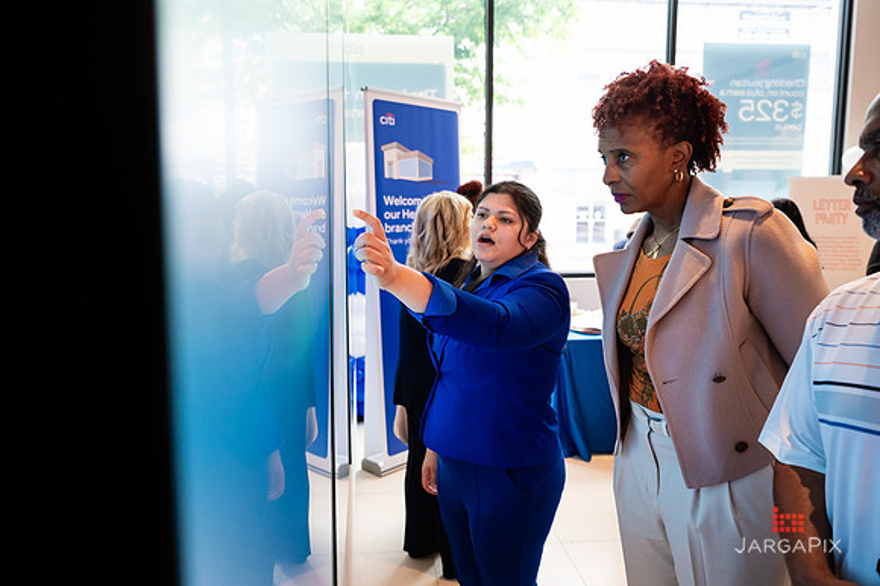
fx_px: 631
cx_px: 420
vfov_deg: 49.8
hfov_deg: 69.8
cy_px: 280
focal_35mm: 26
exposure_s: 1/320
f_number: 3.2
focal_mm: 24
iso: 1600
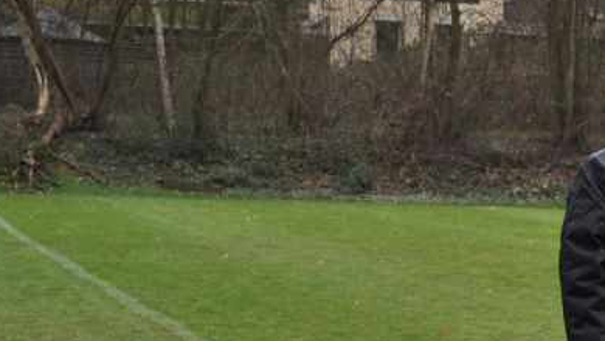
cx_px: 600
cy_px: 343
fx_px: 2247
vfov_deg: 8.6
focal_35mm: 140
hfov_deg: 15.1
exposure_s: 1/125
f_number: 5.6
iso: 250
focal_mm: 34
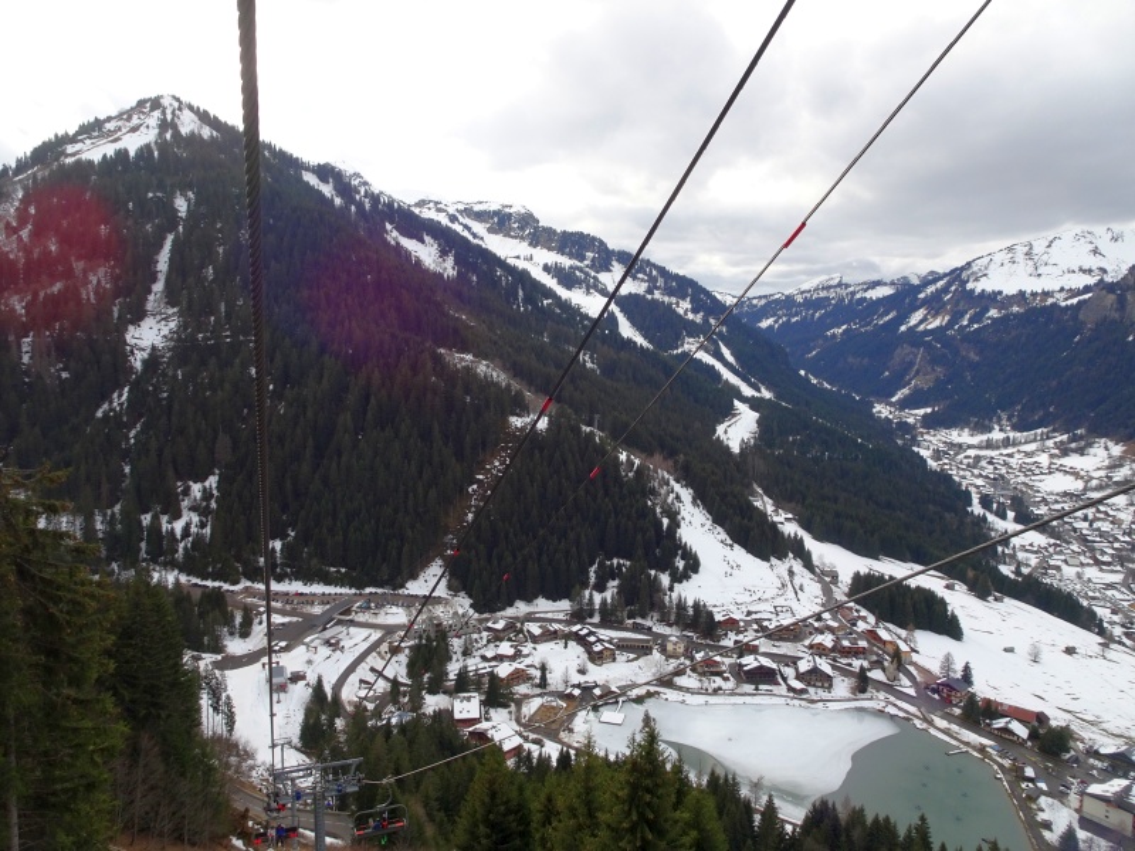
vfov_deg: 56.8
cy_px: 426
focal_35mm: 24
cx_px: 568
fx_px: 787
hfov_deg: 71.6
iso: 80
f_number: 3.5
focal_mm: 4.1
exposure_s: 1/400
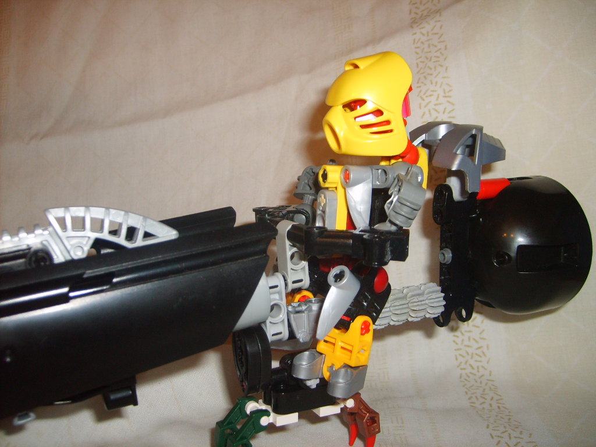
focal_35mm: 35
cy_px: 224
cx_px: 298
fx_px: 603
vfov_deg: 40.7
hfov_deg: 52.6
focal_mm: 5.8
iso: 100
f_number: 2.8
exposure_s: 1/45
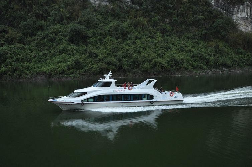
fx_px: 220
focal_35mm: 32
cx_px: 126
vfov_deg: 41.6
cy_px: 84
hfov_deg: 59.6
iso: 400
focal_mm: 21
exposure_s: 1/500
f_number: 5.6
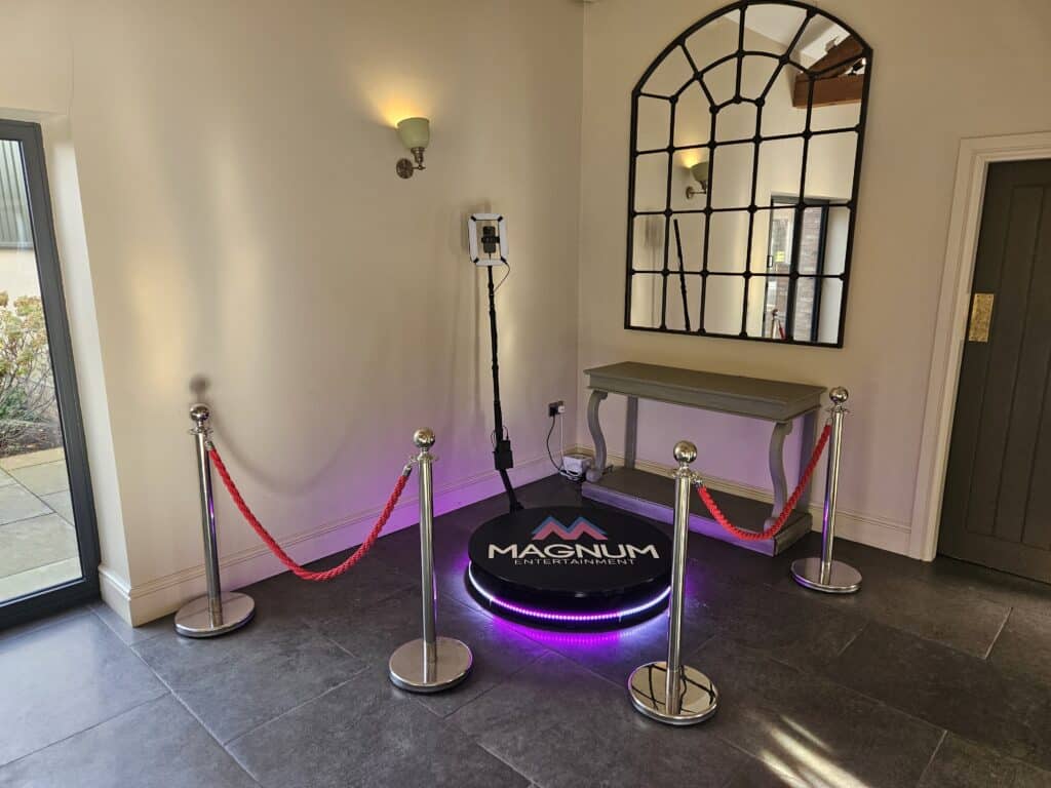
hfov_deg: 73.9
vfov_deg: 58.9
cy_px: 394
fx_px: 698
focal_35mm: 23
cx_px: 526
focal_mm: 5.4
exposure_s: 1/180
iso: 200
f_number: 1.8
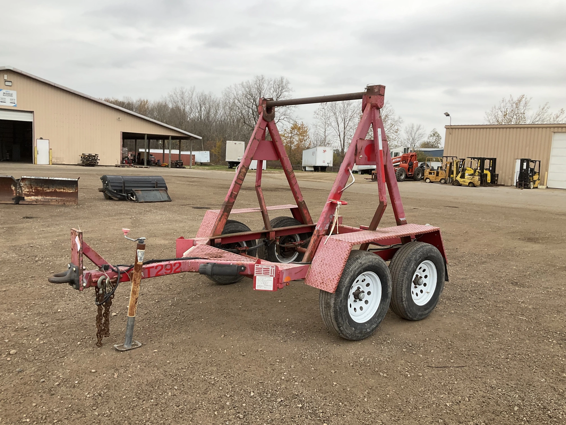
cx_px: 283
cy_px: 212
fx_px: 474
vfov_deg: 48.2
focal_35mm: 29
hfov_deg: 61.7
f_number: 1.8
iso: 20
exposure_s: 1/163
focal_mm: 3
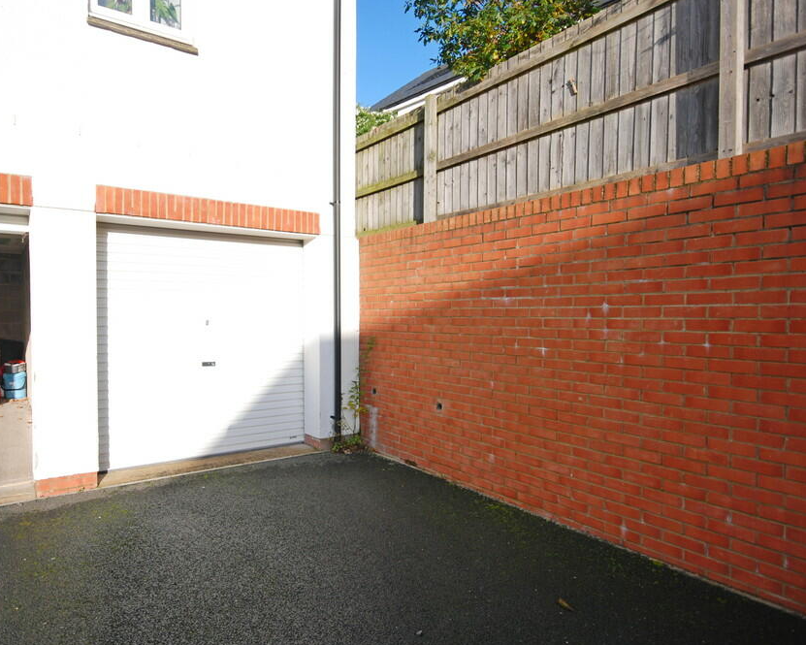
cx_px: 313
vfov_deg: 61.8
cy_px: 330
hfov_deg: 72.6
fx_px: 539
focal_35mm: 23
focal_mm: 13
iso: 160
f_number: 6.3
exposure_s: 1/250
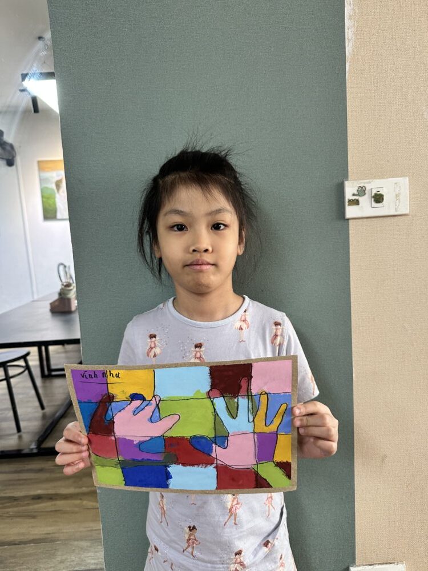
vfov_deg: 71.6
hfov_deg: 56.8
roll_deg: +2.3
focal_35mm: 24
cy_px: 286
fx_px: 396
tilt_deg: -6.7
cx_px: 214
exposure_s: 1/100
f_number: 1.78
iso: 200
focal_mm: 6.86
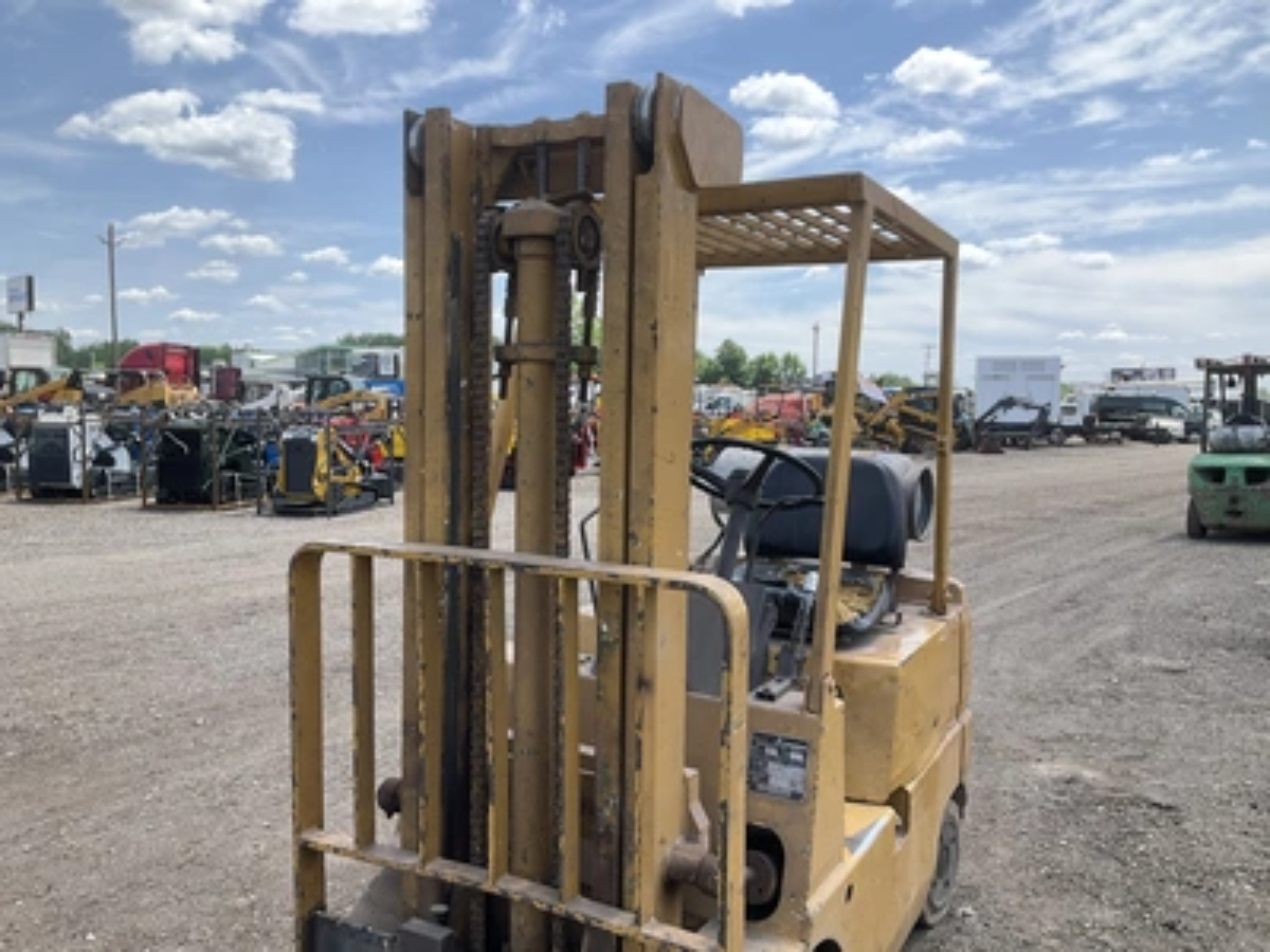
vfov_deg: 48.2
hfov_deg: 61.7
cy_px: 476
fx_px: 1064
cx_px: 635
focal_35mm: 29
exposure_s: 1/491
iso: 25
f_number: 1.8
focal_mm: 3
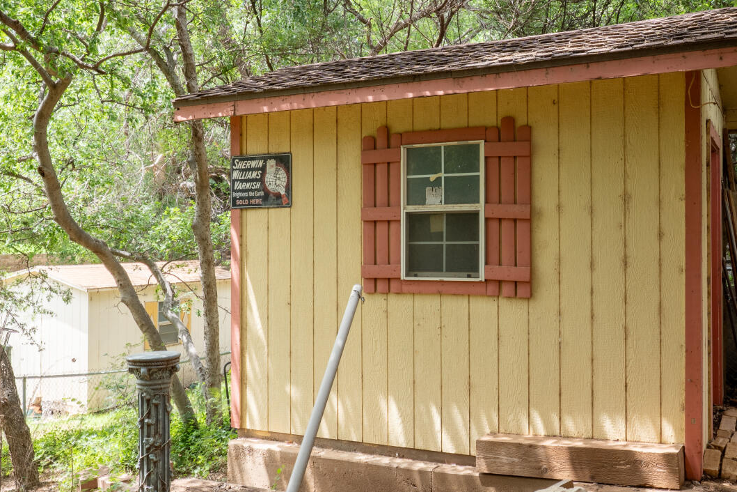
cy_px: 239
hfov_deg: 54.8
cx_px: 482
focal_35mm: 34
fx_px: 696
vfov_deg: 38.9
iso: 100
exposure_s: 1/80
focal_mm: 12
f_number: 8
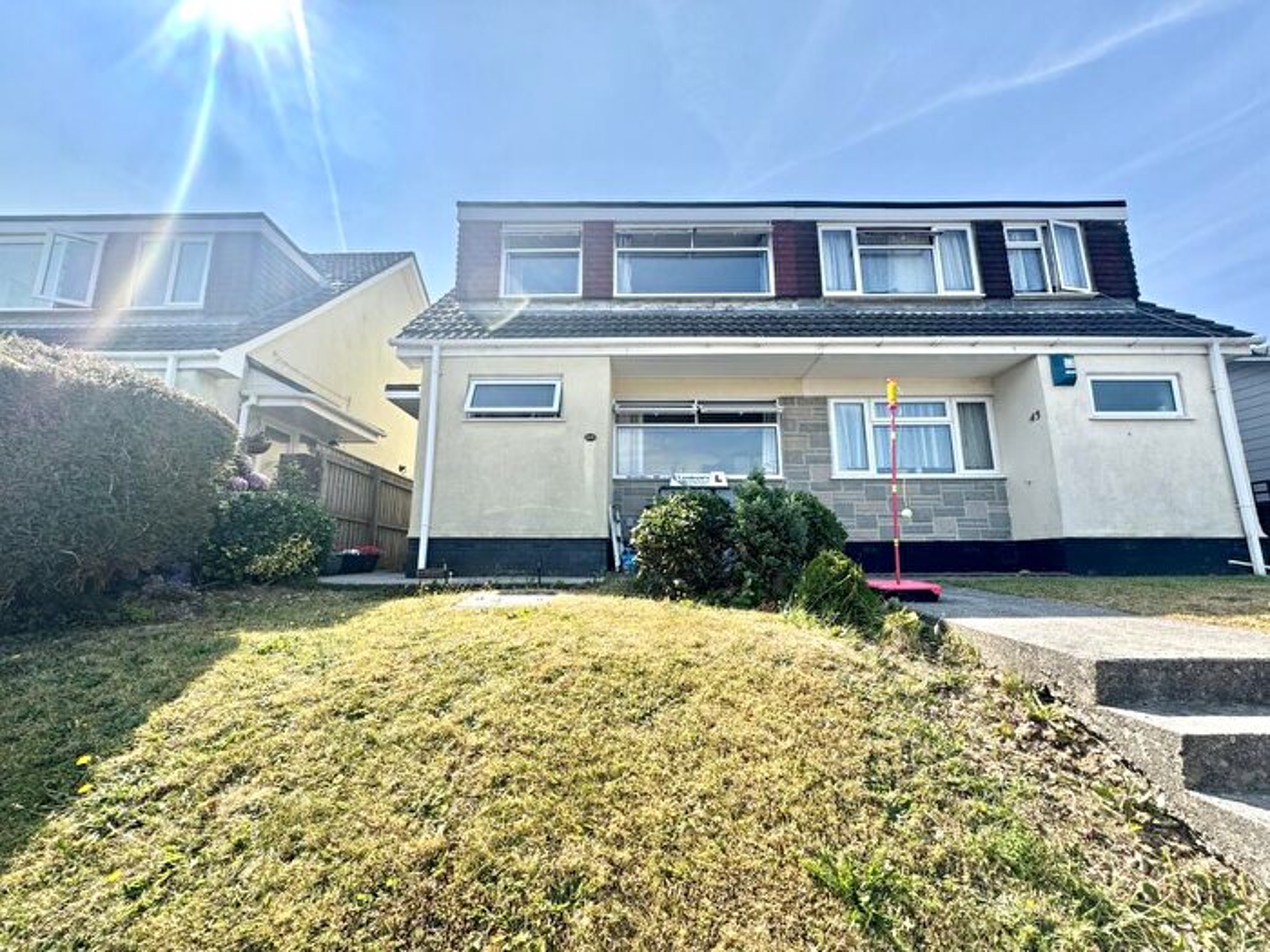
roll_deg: -0.1
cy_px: 476
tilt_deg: +10.8
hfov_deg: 102.1
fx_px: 514
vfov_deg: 85.7
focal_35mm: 14
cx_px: 635
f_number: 2.2
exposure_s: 1/1020
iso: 50
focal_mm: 2.22
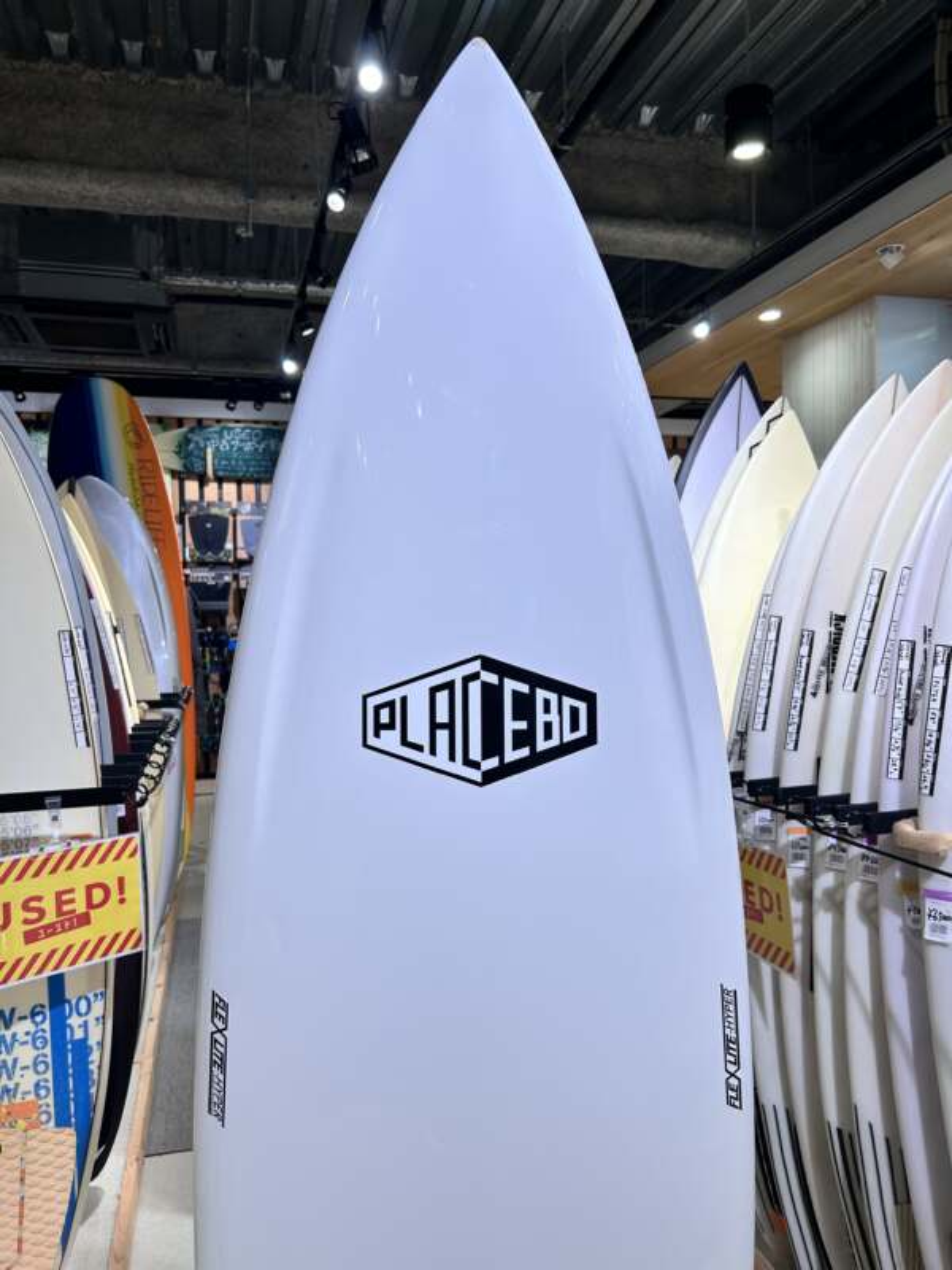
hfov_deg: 53.1
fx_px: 953
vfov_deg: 67.3
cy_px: 635
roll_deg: -0.1
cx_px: 476
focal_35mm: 26
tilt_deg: -0.6
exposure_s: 1/120
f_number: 1.5
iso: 32
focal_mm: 5.7
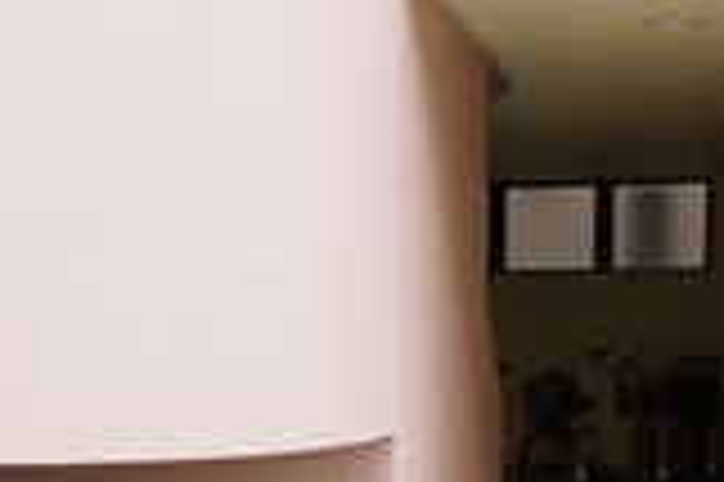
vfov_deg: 19.8
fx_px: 1346
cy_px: 459
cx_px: 283
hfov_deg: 30.0
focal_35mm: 67
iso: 125
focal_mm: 10
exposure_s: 1/60
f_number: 4
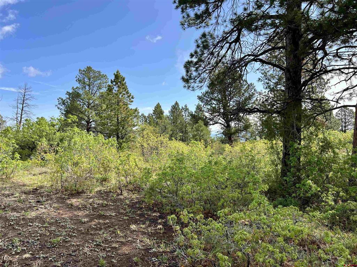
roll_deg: -1.3
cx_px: 178
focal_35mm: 26
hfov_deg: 67.3
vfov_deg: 53.1
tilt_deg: -0.3
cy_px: 134
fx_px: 268
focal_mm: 5.7
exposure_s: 1/2299
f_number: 1.5
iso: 50
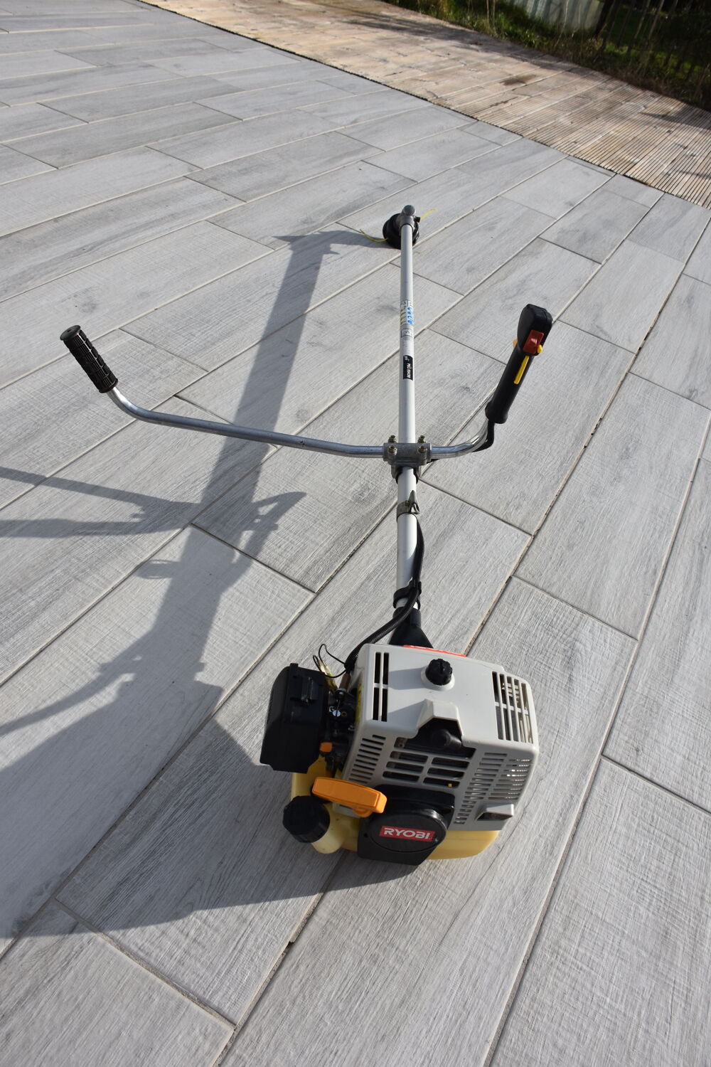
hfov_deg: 47.9
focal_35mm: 27
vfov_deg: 67.4
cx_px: 356
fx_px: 800
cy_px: 534
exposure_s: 1/500
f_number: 8
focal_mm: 18
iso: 180
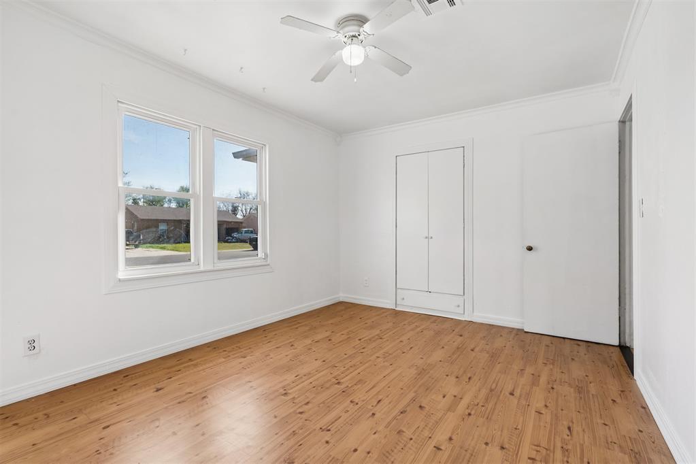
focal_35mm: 16
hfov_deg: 96.7
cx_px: 348
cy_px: 232
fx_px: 309
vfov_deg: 73.7
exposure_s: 1/50
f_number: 7.1
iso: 200
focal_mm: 16
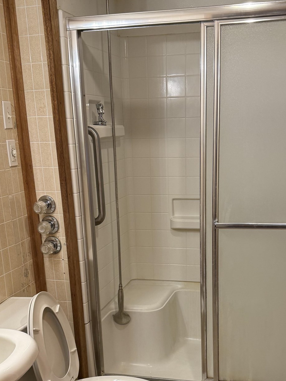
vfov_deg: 41.0
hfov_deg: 32.2
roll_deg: +0.1
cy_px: 282
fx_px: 496
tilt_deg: -14.9
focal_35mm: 45
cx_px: 154
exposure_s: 1/60
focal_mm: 6.76
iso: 160
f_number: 1.78
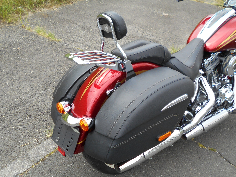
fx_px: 266
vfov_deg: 36.8
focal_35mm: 39
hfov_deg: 47.9
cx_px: 118
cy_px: 88
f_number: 3.9
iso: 100
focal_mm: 6.7
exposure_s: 1/250
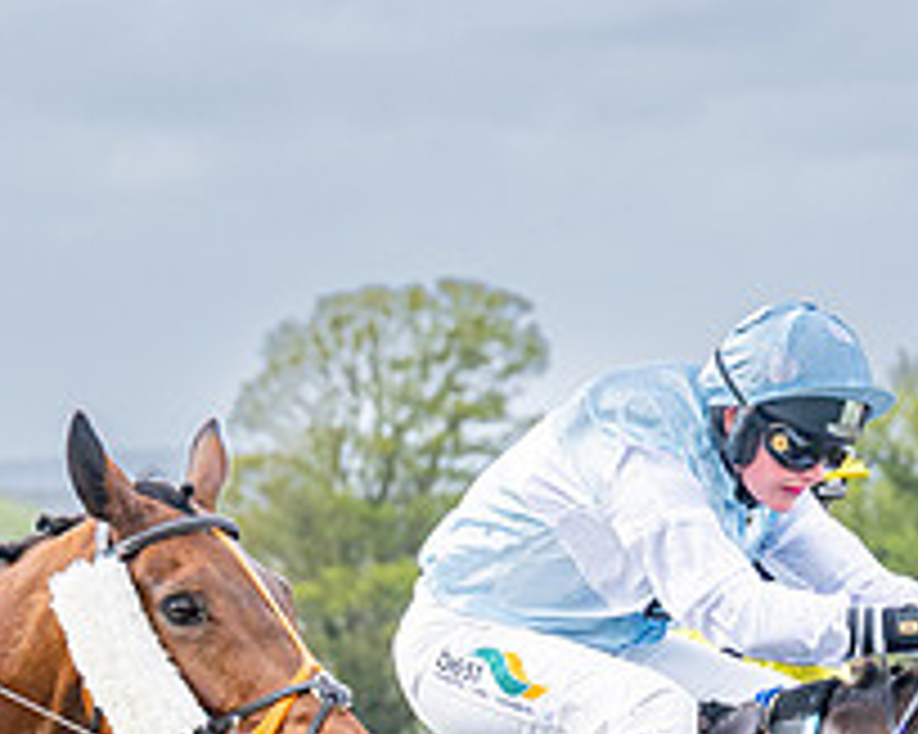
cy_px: 829
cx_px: 525
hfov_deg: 5.9
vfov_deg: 4.7
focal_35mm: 326
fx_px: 8853
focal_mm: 70
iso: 400
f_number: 4
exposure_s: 1/1250
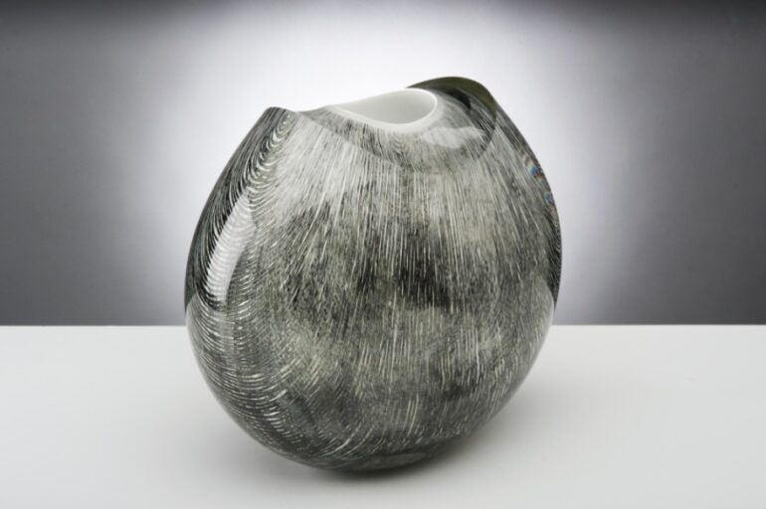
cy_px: 254
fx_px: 1807
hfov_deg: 23.9
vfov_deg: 16.0
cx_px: 383
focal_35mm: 85
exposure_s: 1/250
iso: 200
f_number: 25
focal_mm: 85
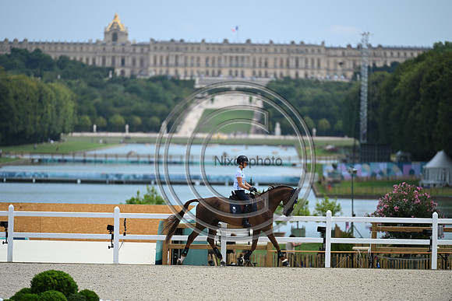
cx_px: 226
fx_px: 5023
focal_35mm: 400
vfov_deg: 3.4
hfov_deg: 5.2
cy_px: 150
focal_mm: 400
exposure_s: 1/1250
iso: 180
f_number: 4
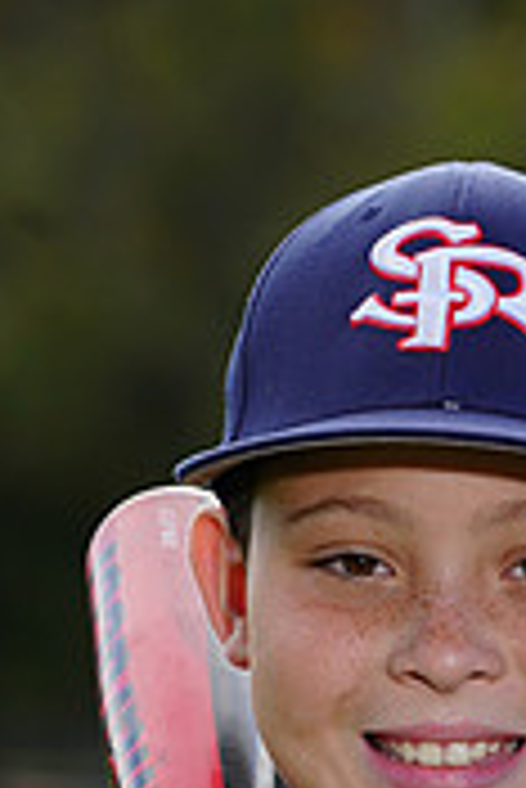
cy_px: 1045
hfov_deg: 1.7
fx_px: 18088
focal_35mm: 827
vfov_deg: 2.5
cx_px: 357
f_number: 8
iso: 200
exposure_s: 1/250
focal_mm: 250
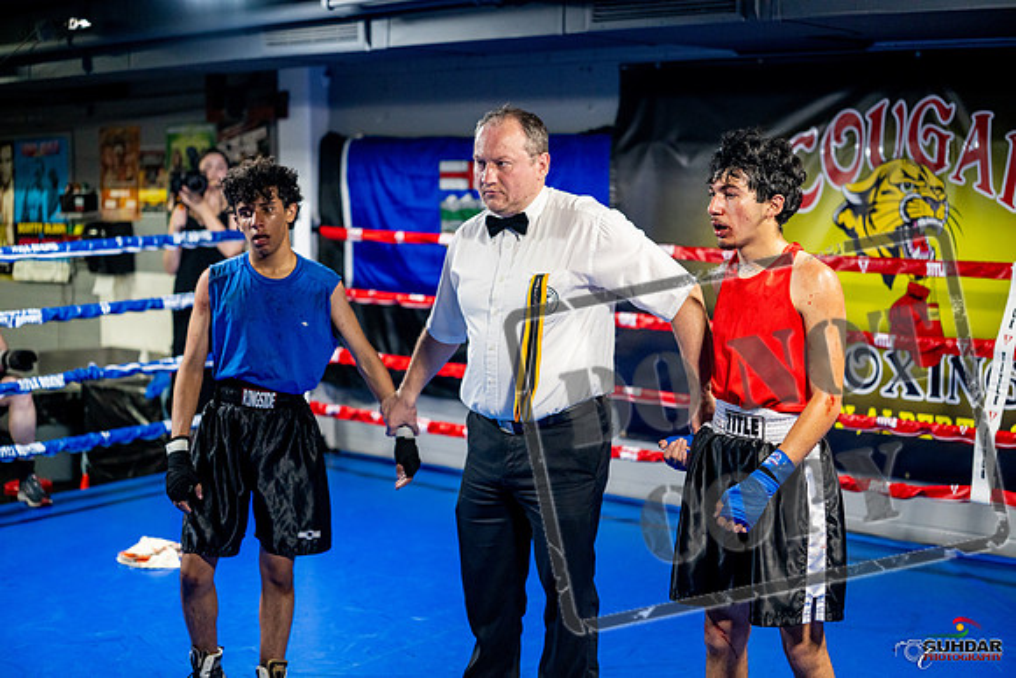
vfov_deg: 27.0
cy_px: 339
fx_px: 1411
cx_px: 508
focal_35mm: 50
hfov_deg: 39.6
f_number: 2
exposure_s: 1/800
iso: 4000
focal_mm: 50
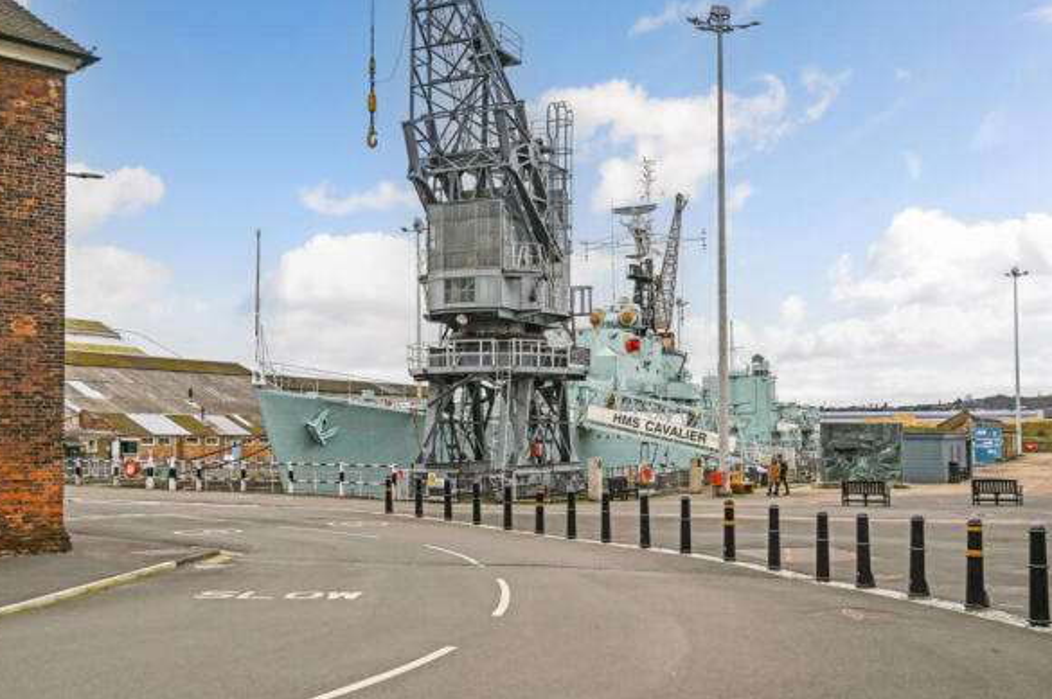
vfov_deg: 35.9
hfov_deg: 51.8
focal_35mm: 37
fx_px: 1080
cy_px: 359
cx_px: 477
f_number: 4
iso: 160
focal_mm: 33
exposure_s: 1/1600
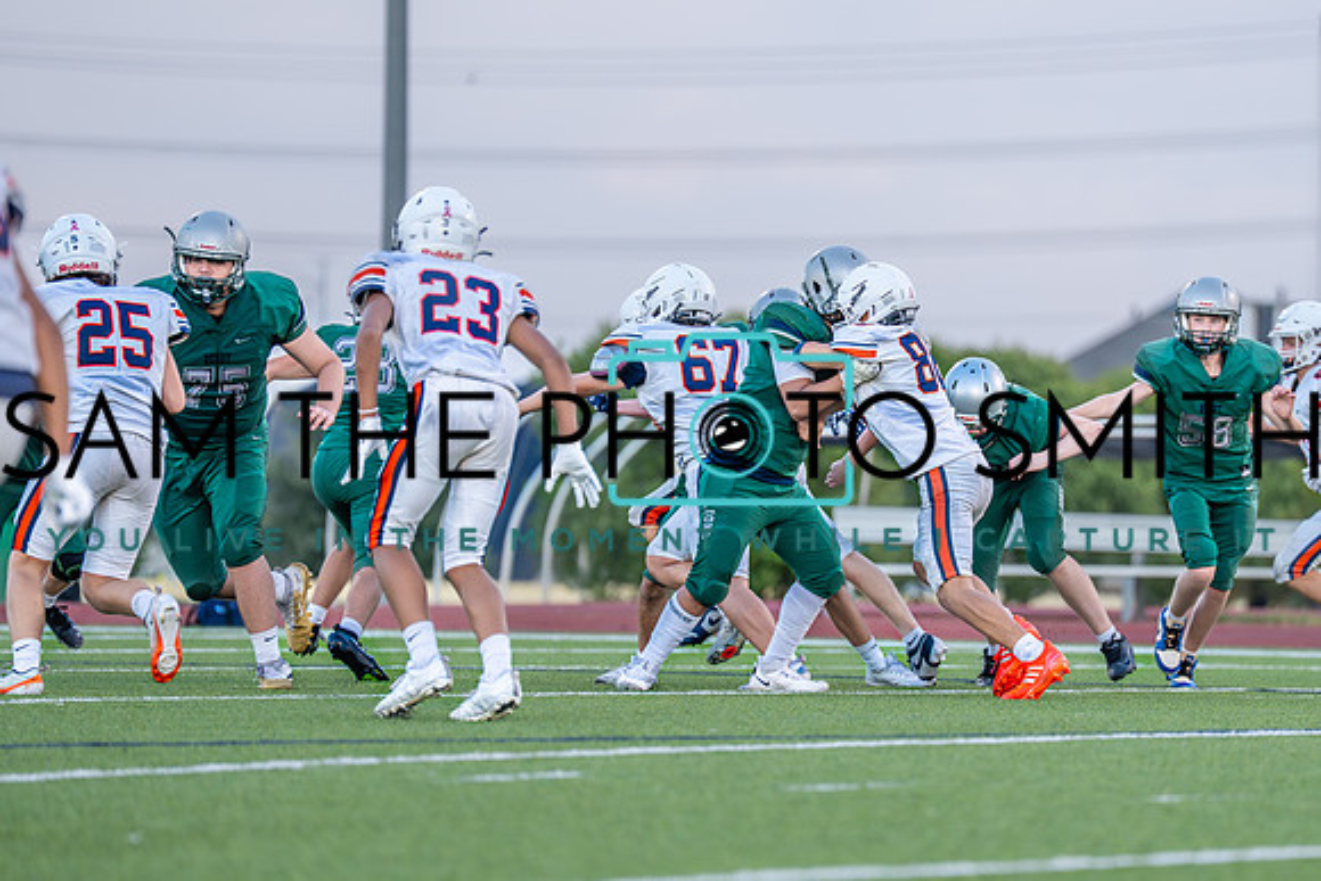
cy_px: 457
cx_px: 866
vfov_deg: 4.7
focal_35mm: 292
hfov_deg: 7.0
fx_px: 10721
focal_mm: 200
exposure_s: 1/1000
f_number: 2.8
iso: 800
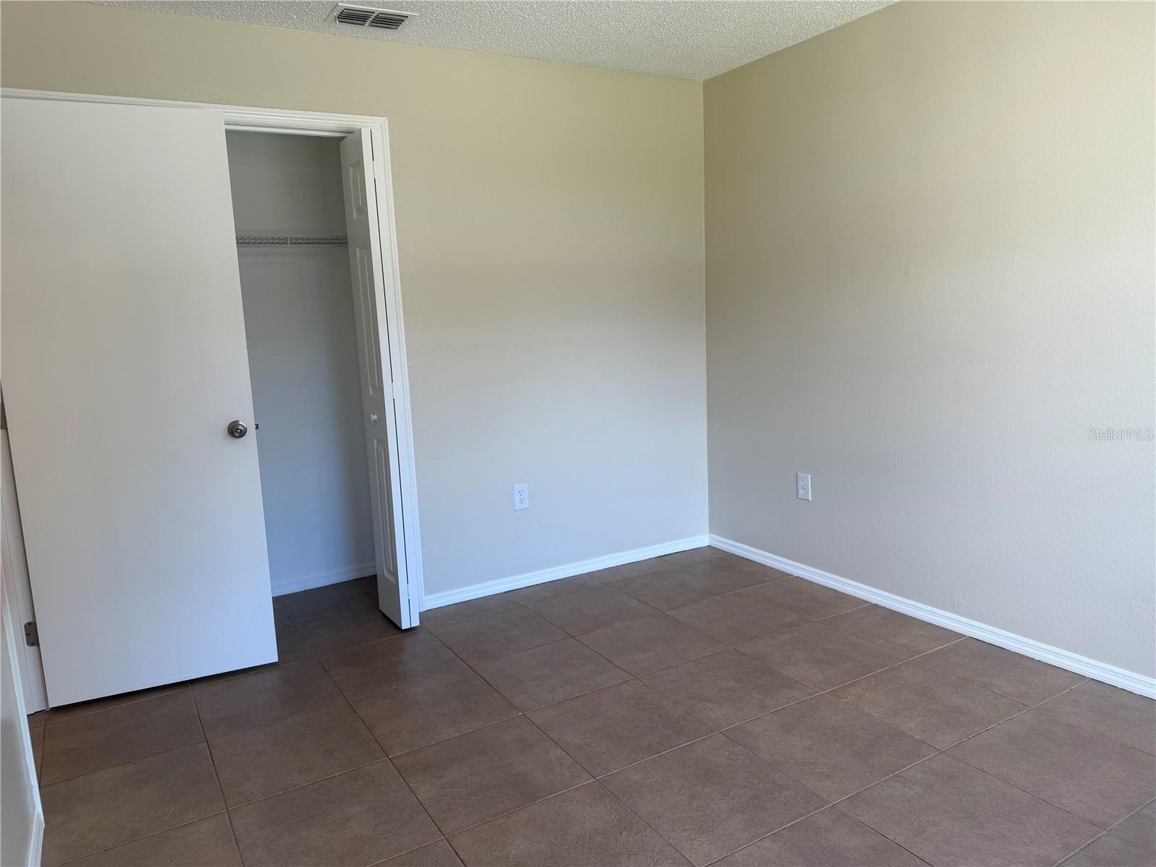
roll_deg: +3.2
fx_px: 801
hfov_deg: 71.6
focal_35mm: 24
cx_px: 578
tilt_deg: -8.7
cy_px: 434
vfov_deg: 56.8
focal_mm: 6.76
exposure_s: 1/154
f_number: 1.78
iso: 64
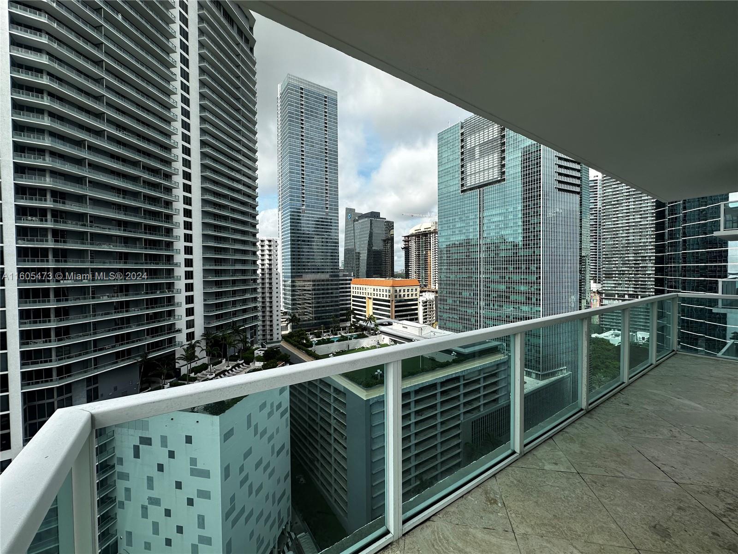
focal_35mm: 14
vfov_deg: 85.7
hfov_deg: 102.1
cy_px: 277
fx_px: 298
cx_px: 369
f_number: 2.2
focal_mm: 2.22
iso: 40
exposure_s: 1/1667
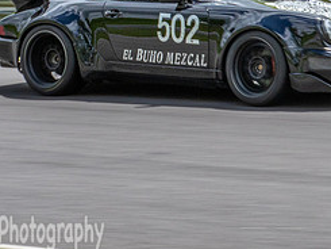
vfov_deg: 5.7
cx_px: 304
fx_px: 2487
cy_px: -35
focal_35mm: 260
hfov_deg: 7.6
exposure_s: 1/125
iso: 320
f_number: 22
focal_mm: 55
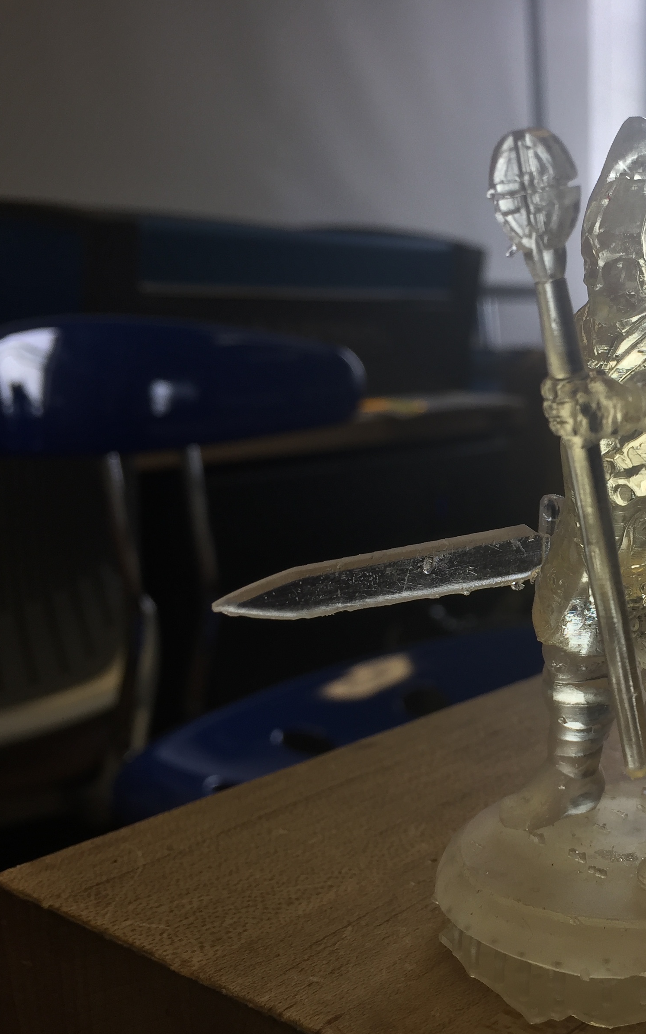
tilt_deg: -9.0
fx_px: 1183
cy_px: 515
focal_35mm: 42
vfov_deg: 47.2
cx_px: 585
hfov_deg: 29.3
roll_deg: +0.2
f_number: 2.2
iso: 32
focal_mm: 4.15
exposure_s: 1/147
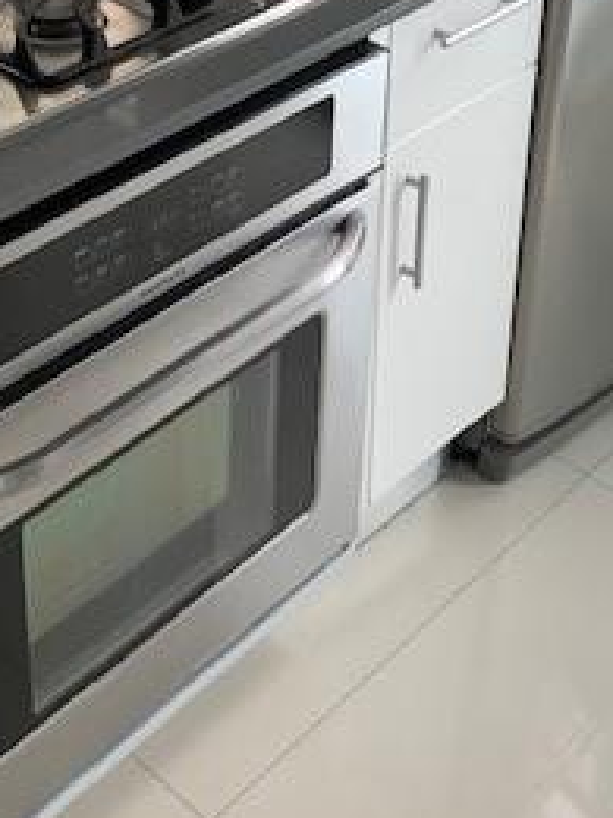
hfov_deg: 22.9
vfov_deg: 29.2
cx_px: 220
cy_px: 104
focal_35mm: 64
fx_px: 1511
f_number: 1.8
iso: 100
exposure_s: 1/121
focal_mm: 4.25
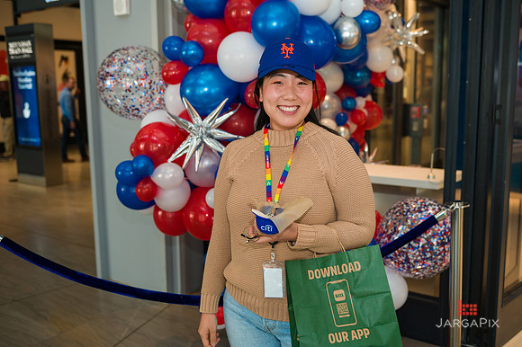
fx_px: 522
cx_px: 261
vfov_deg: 36.8
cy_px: 174
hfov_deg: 53.2
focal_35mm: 36
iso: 400
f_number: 4
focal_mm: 36
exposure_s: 1/200
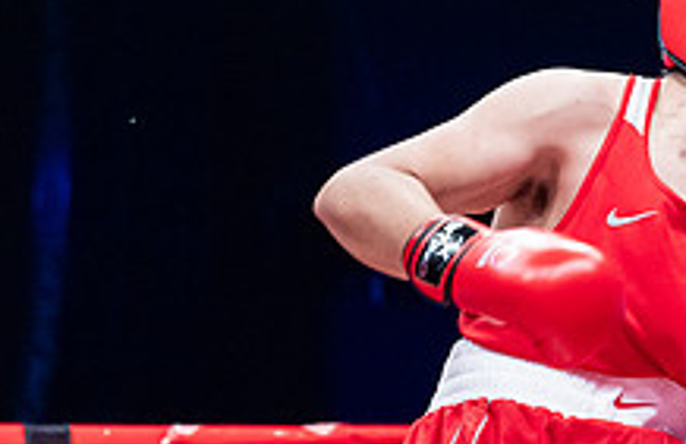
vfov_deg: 7.6
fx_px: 3342
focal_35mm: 177
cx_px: 967
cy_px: 184
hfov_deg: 11.3
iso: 4000
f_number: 2.8
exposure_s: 1/1000
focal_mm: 59
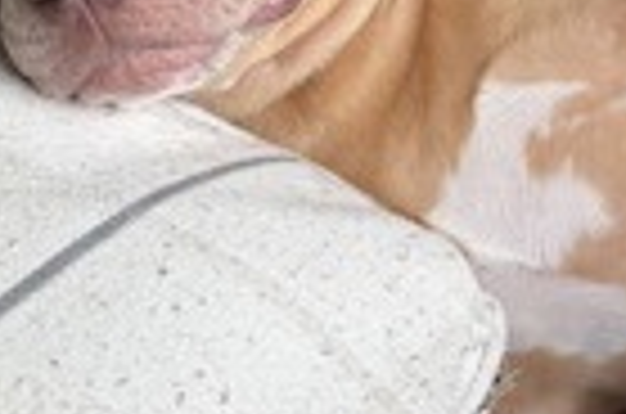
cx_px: 615
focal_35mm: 82
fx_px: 1423
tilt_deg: -38.0
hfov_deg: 23.8
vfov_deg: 15.6
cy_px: -153
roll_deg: -8.4
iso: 80
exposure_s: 1/122
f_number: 1.6
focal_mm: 5.96
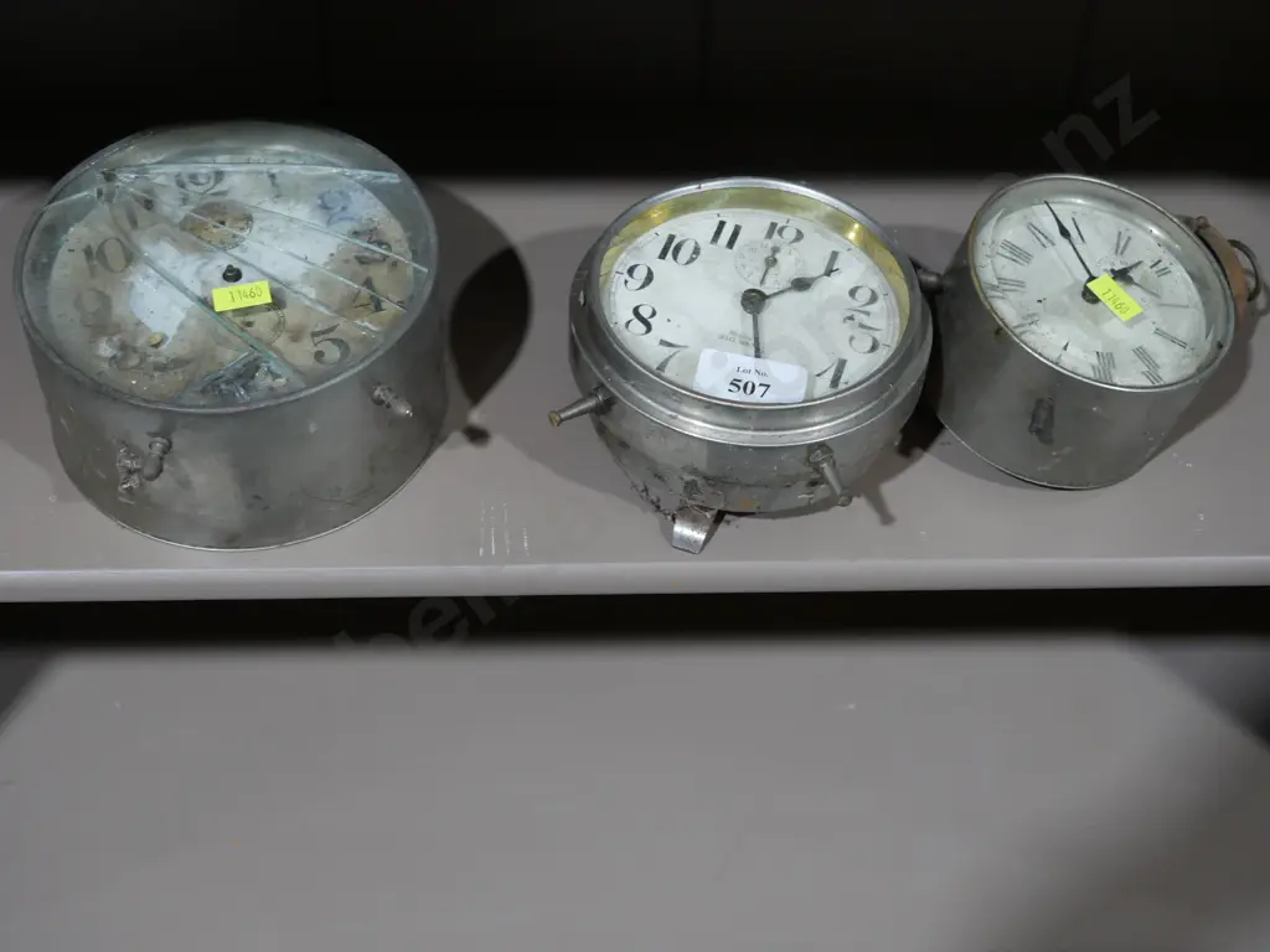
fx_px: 2055
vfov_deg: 26.1
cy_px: 476
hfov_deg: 34.3
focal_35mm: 56
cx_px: 635
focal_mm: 28
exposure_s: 1/60
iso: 800
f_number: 5.3
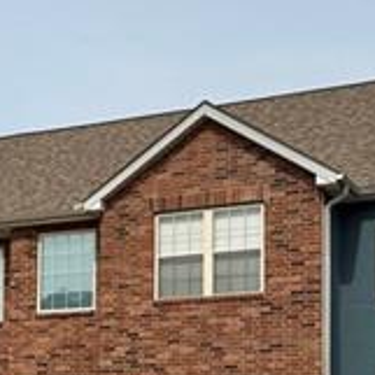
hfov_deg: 16.9
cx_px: 14
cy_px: 366
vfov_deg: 16.9
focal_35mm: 101
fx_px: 1238
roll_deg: -0.4
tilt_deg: +5.6
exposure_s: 1/6711
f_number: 1.78
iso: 80
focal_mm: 6.76
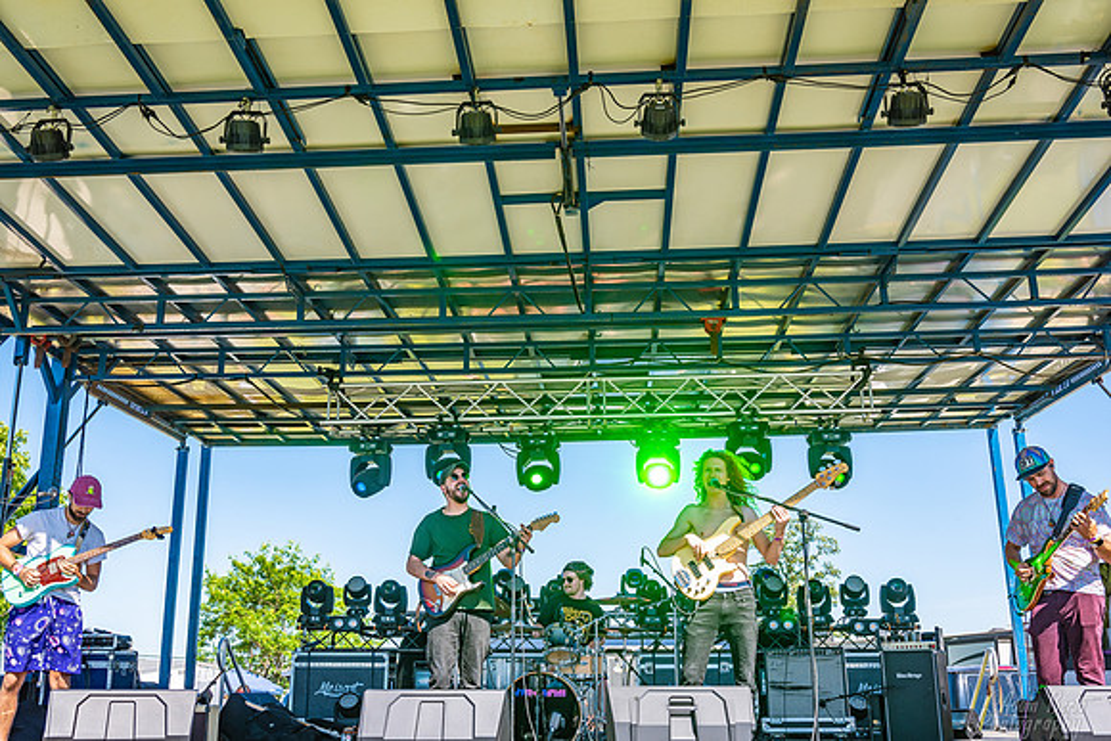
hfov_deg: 53.1
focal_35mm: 36
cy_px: 370
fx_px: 1111
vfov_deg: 36.9
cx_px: 556
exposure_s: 1/200
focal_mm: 36
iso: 100
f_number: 6.3
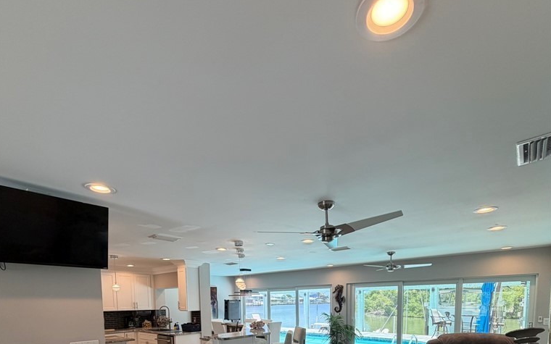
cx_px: 275
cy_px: 330
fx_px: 300
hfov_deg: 85.1
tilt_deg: -5.2
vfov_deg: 50.4
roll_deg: +1.1
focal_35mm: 20
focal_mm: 2.22
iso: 80
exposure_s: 1/120
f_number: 2.2
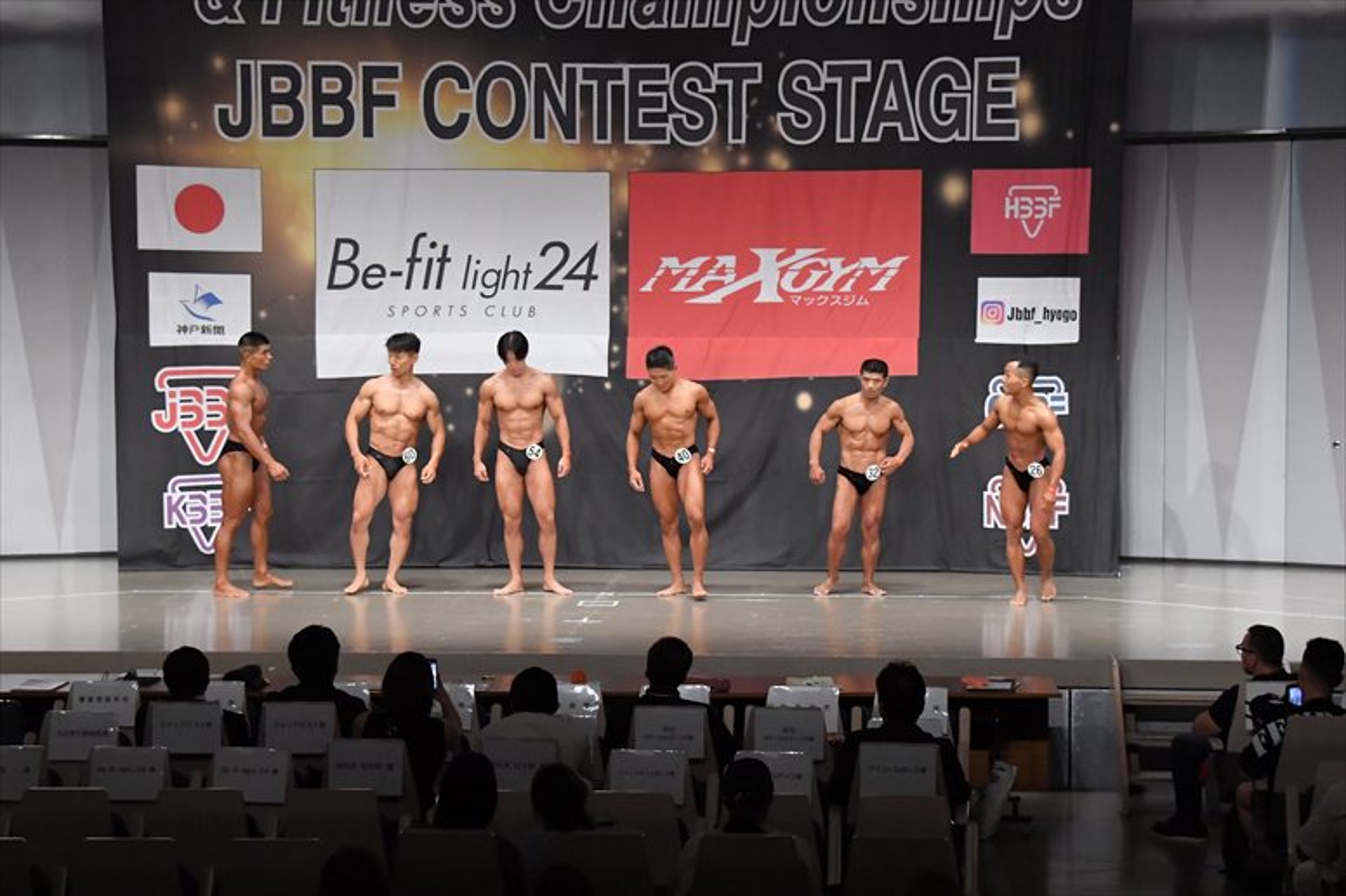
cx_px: 673
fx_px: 2803
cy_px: 448
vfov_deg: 18.2
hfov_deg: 27.0
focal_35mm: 75
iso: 6400
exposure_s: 1/400
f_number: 5.6
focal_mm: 50
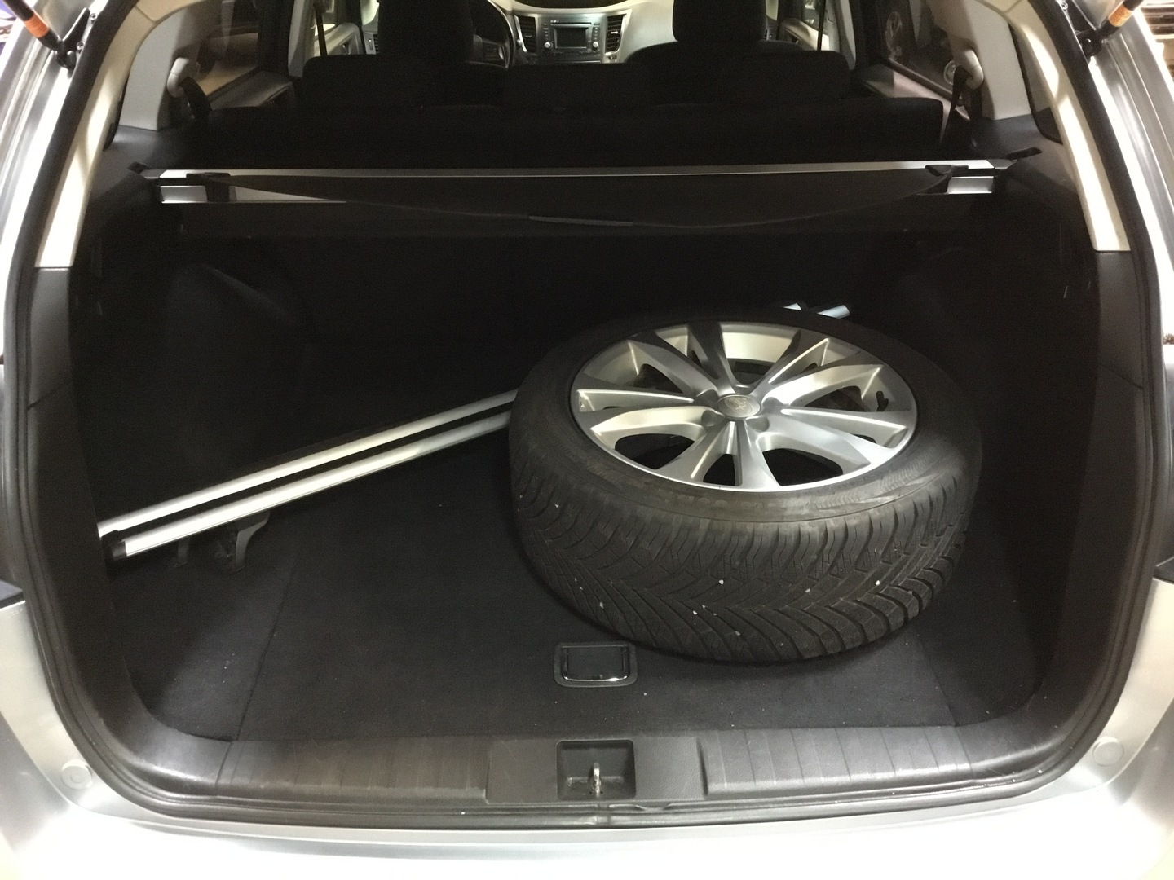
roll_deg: +1.1
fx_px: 1051
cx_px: 587
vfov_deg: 45.4
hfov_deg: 58.4
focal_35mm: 31
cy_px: 440
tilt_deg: -30.0
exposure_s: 1/17
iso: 320
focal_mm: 3.3
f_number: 2.4
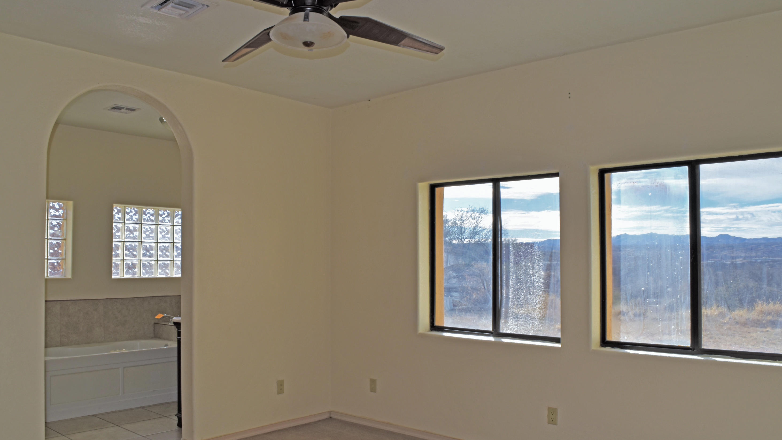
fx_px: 601
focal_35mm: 29
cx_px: 384
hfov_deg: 66.1
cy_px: 242
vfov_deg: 40.1
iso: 100
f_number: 16
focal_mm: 18
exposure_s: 1/60
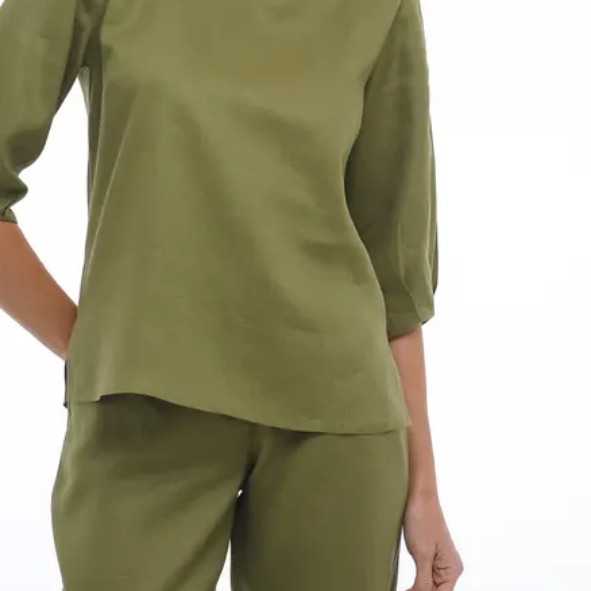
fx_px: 4114
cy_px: 135
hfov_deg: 8.2
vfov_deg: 8.2
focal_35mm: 213
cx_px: 283
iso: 200
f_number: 9
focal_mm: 122
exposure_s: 1/160
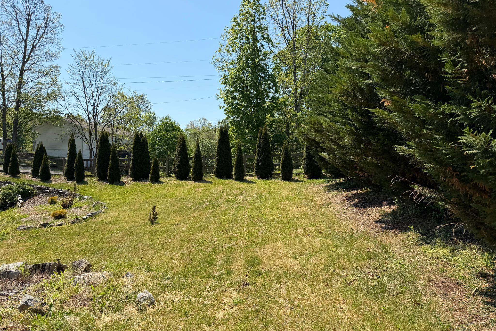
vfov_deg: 51.3
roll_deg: -0.9
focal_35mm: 25
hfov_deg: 71.5
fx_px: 344
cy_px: 164
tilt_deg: +3.2
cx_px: 248
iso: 80
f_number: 1.78
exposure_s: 1/3584
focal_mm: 6.76
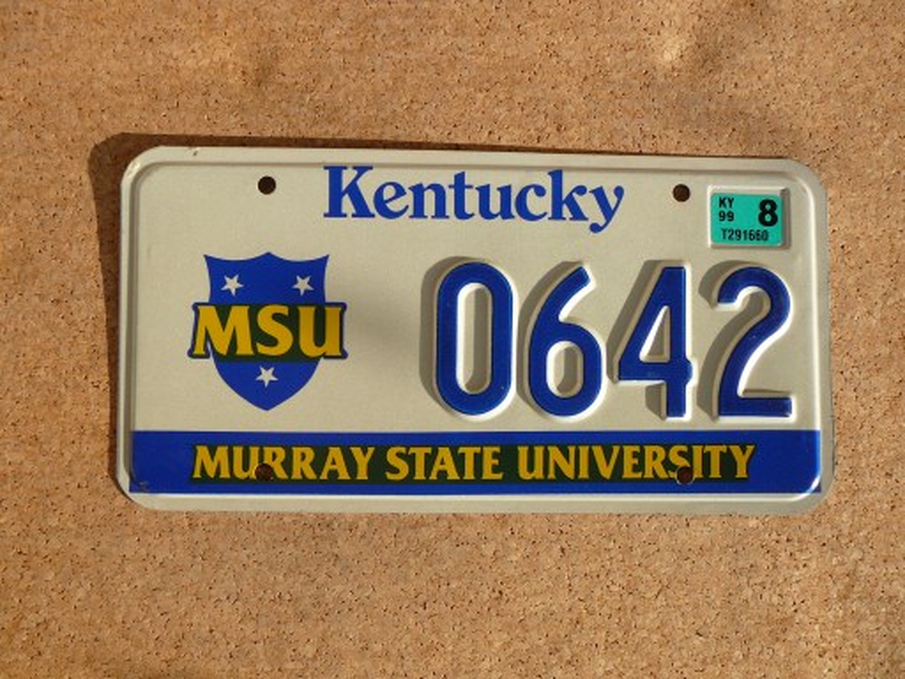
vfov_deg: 35.1
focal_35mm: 41
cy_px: 340
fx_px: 1072
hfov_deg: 45.8
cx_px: 452
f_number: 3.1
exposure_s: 1/500
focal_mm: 6.1
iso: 80
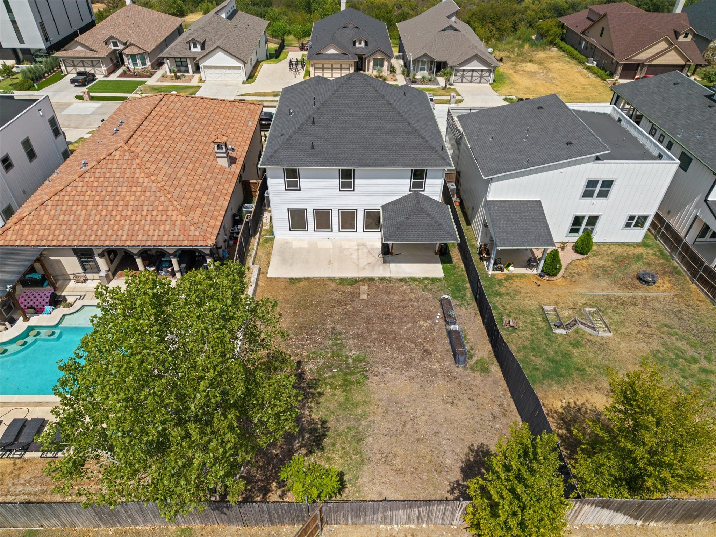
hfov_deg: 71.6
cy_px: 268
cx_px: 358
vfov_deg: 56.8
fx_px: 496
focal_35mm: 24
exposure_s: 1/160
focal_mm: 8.67
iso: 200
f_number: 1.8
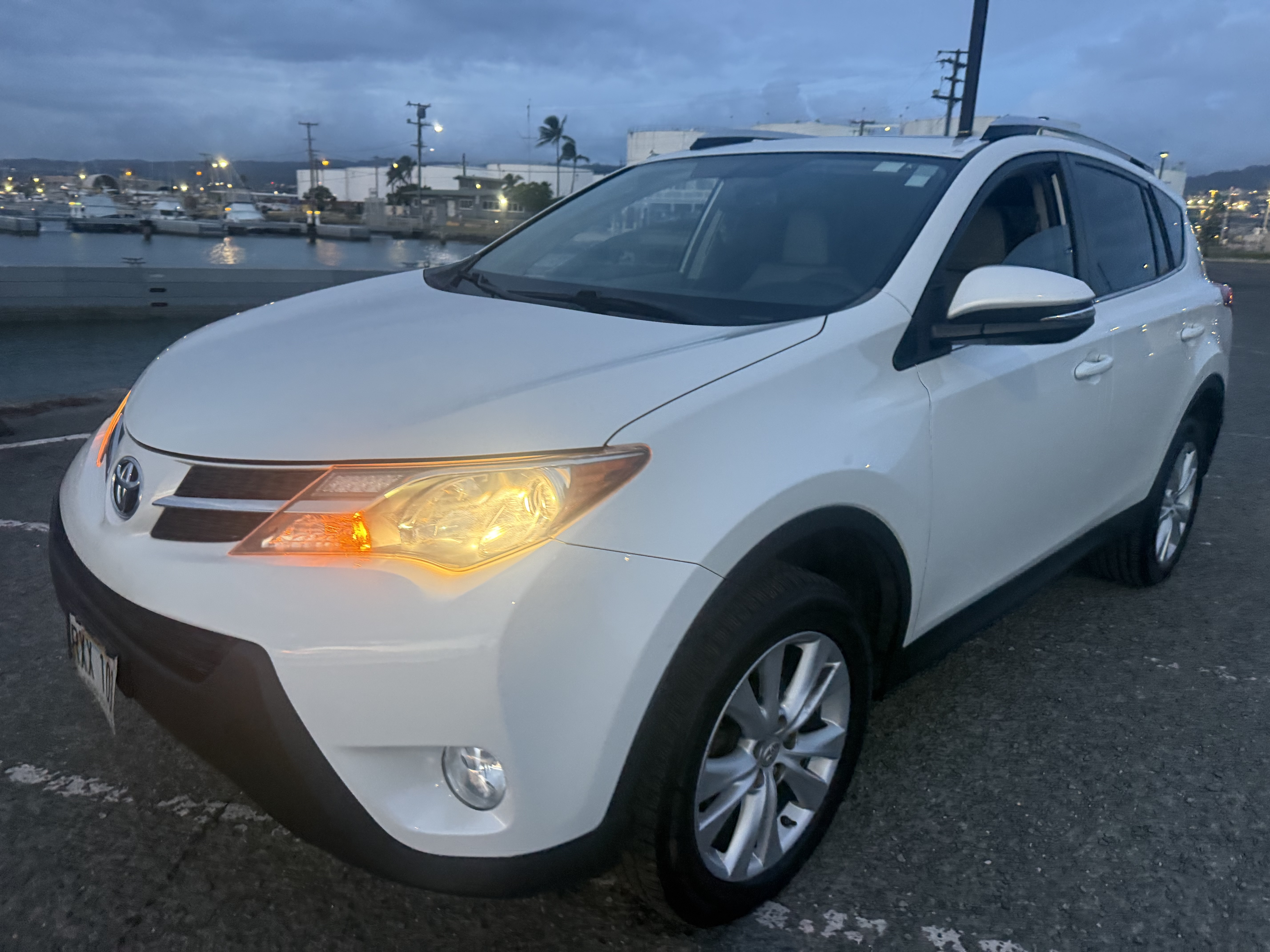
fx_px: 881
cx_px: 635
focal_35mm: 24
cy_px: 476
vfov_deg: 56.8
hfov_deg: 71.6
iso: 500
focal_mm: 6.76
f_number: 1.78
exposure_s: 1/60
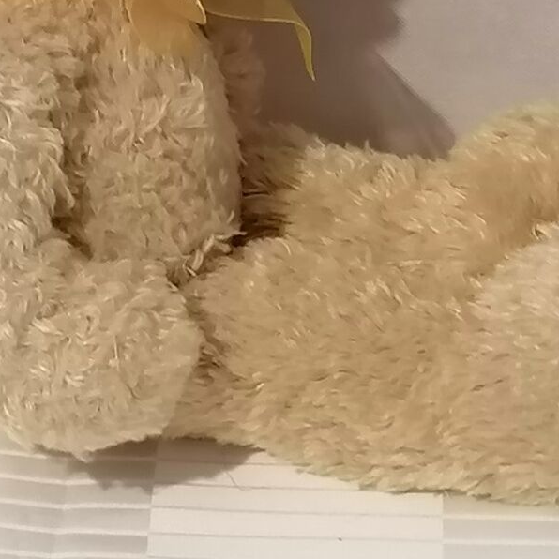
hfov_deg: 9.7
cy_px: 21
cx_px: 234
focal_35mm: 180
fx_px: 3289
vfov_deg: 9.7
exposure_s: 1/25
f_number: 1.8
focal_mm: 4.75
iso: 320
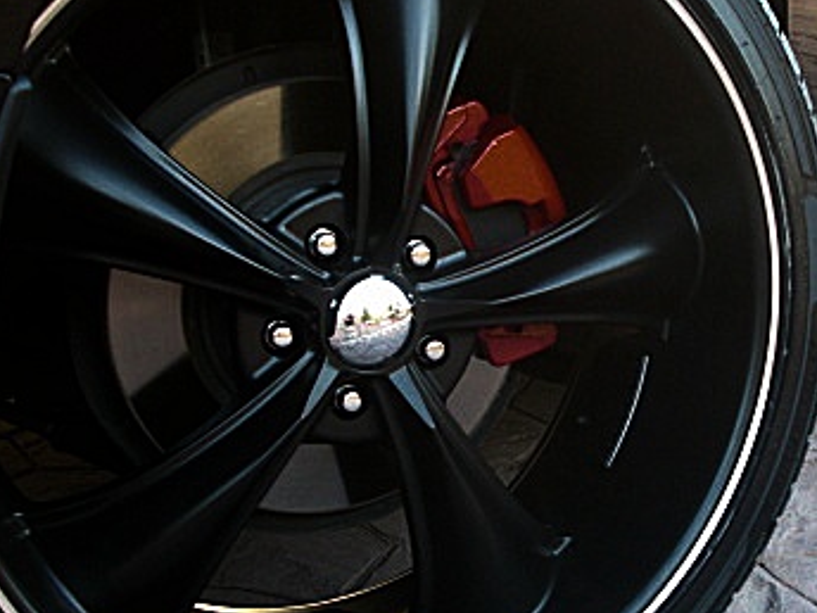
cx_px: 580
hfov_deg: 28.7
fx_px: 1581
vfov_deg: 21.9
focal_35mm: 67
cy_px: 333
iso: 200
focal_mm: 6.3
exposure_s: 1/100
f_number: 2.8
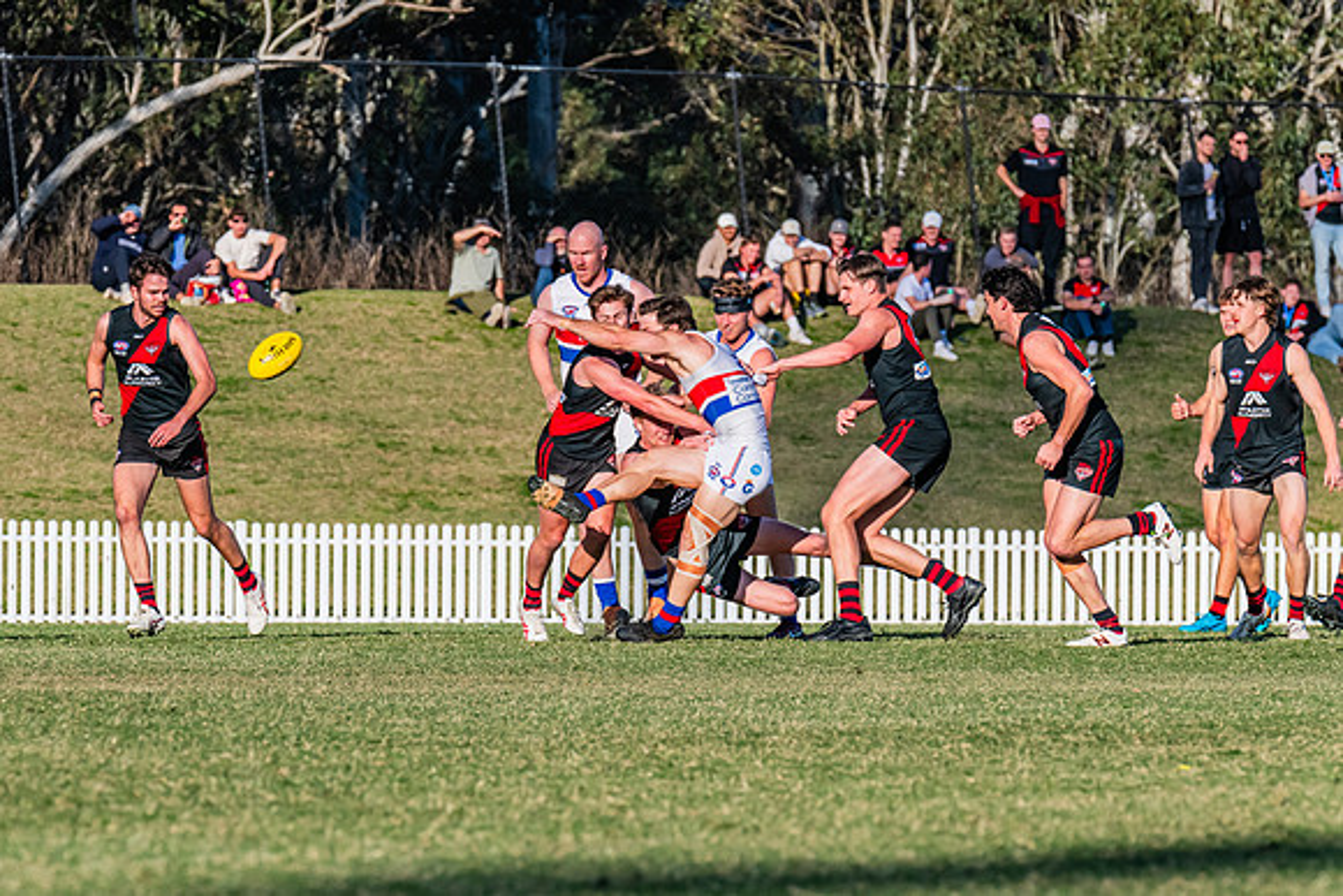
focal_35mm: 381
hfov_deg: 5.4
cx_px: 547
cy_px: 506
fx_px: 14209
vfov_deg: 3.6
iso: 800
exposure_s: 1/1600
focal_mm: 310
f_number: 11
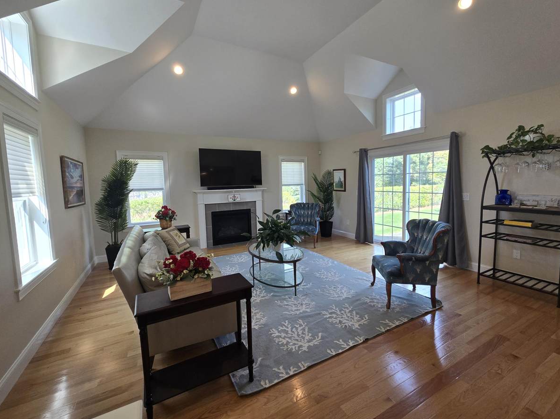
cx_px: 284
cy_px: 203
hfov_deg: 102.1
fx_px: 226
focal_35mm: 14
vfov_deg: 85.6
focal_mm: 2.2
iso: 100
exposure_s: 1/120
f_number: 2.2
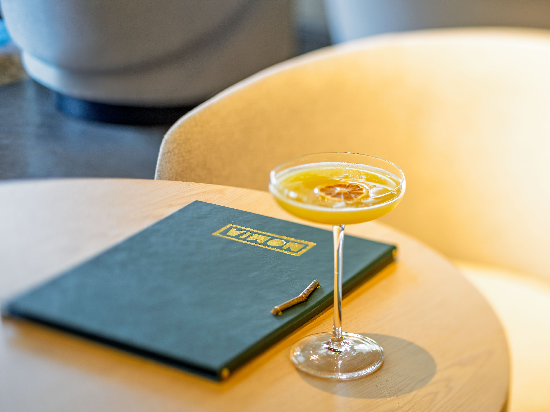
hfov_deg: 20.0
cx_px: 263
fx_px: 1557
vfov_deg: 15.1
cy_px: 206
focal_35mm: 98
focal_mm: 90
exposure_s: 1/10
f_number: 2.8
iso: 100
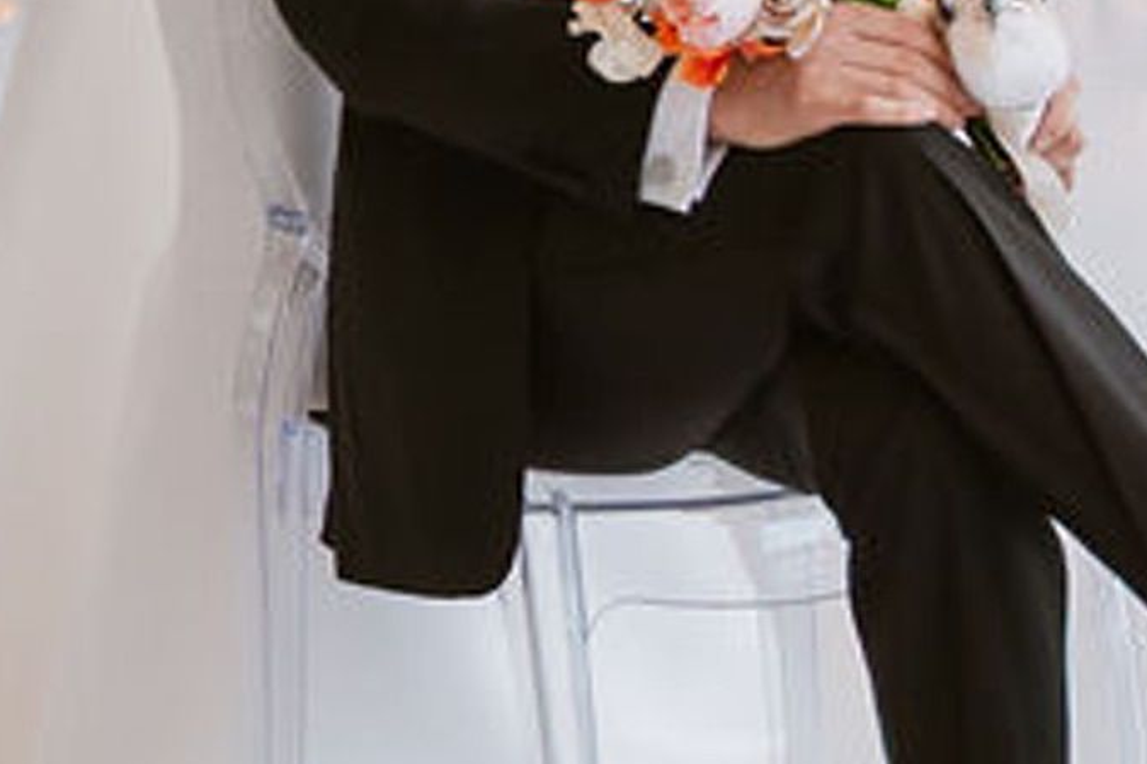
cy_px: -1
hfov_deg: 10.7
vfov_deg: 7.3
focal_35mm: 187
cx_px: -475
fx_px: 5956
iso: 500
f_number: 2.8
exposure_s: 1/800
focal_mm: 28
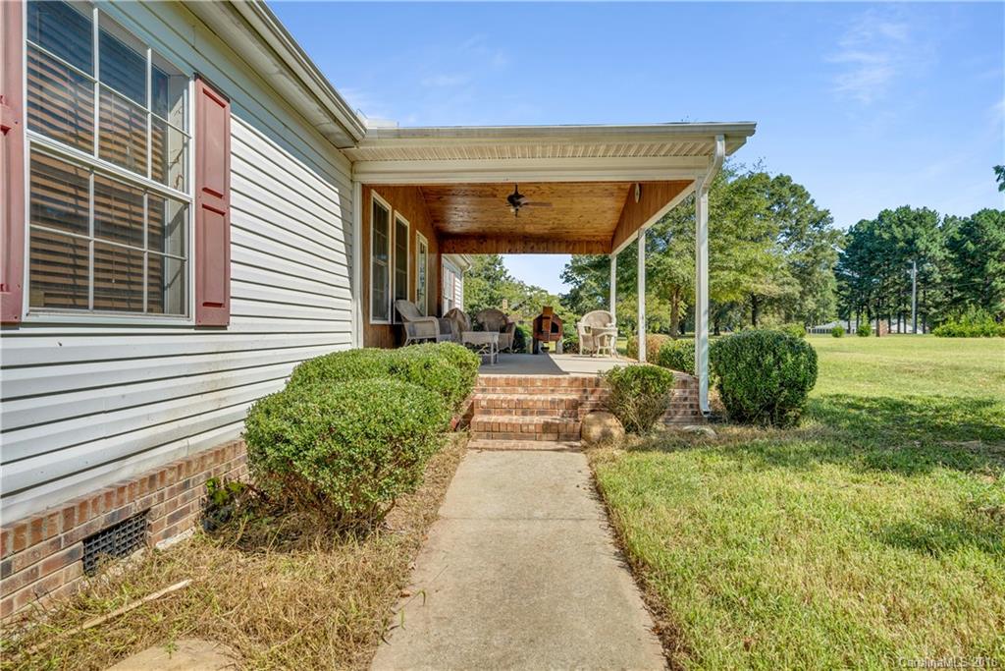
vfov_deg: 64.6
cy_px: 336
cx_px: 502
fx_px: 530
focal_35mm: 19
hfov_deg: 86.9
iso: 100
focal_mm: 19
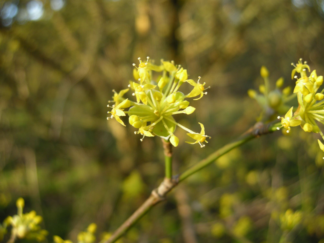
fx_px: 328
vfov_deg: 40.7
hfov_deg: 52.6
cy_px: 122
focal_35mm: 35
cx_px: 162
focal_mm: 7.5
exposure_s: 1/77.5
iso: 64
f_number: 3
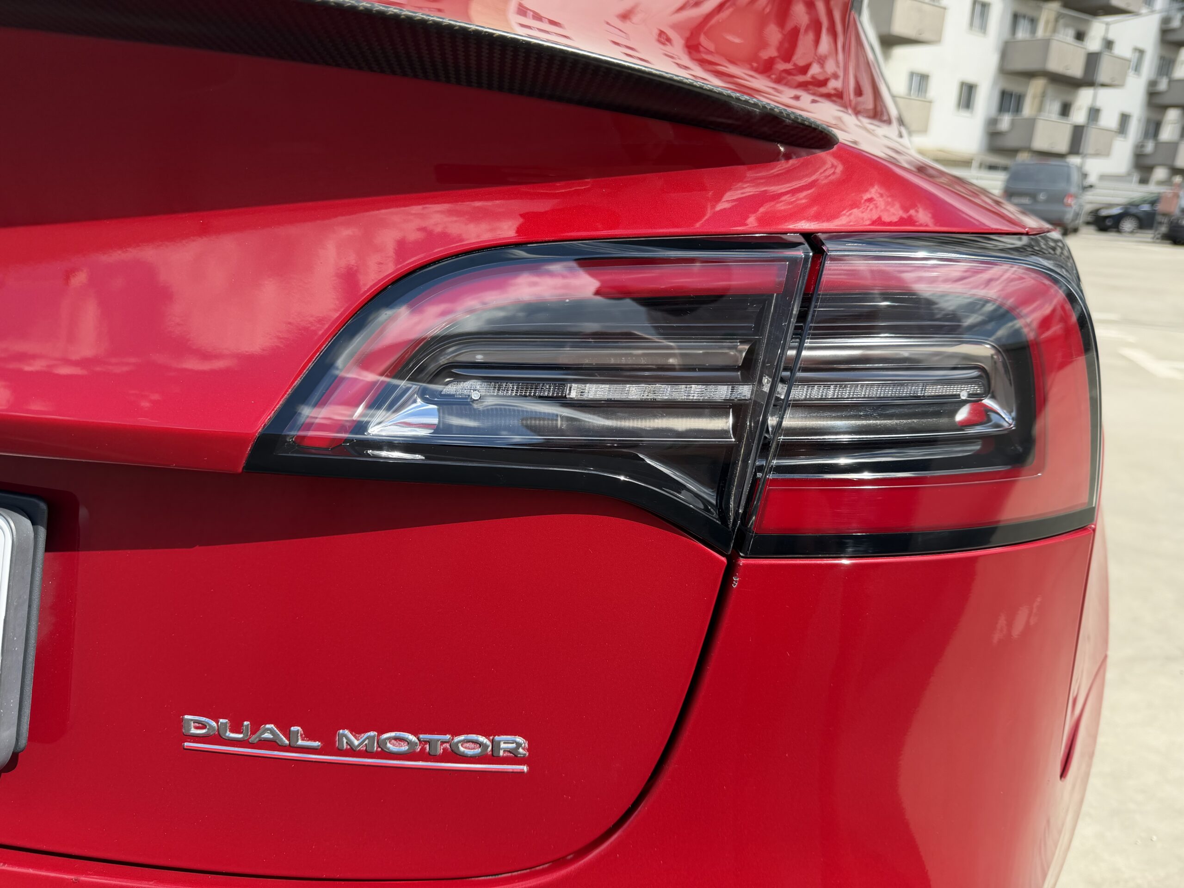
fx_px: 821
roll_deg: -2.8
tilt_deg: -17.4
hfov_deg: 71.6
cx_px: 592
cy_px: 444
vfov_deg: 56.8
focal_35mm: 24
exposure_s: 1/1522
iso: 100
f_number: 1.78
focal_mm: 6.76
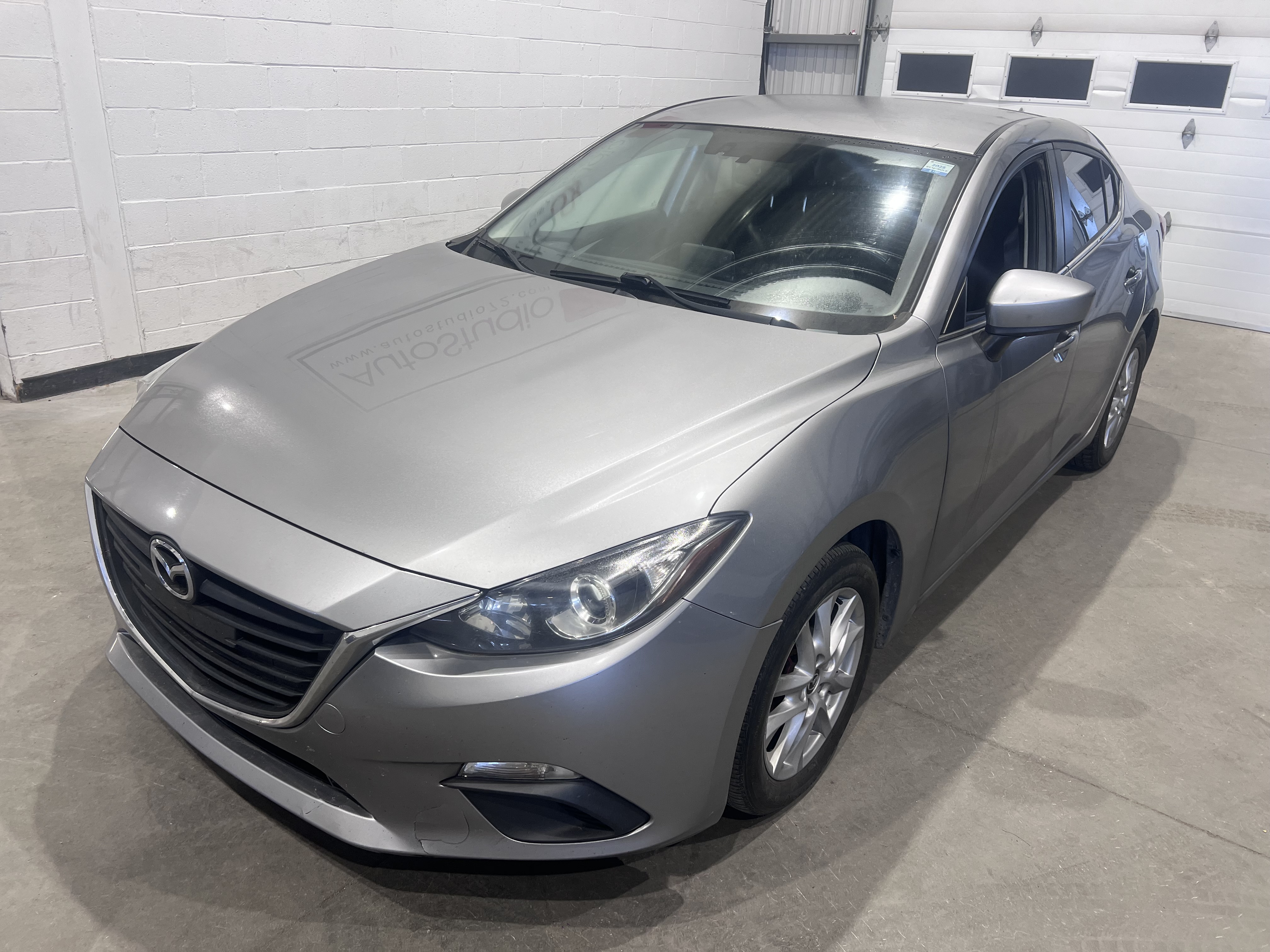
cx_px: 635
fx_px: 954
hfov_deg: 67.3
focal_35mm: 26
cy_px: 476
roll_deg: -1.6
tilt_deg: -19.0
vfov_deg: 53.1
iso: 80
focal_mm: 5.7
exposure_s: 1/120
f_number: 1.5
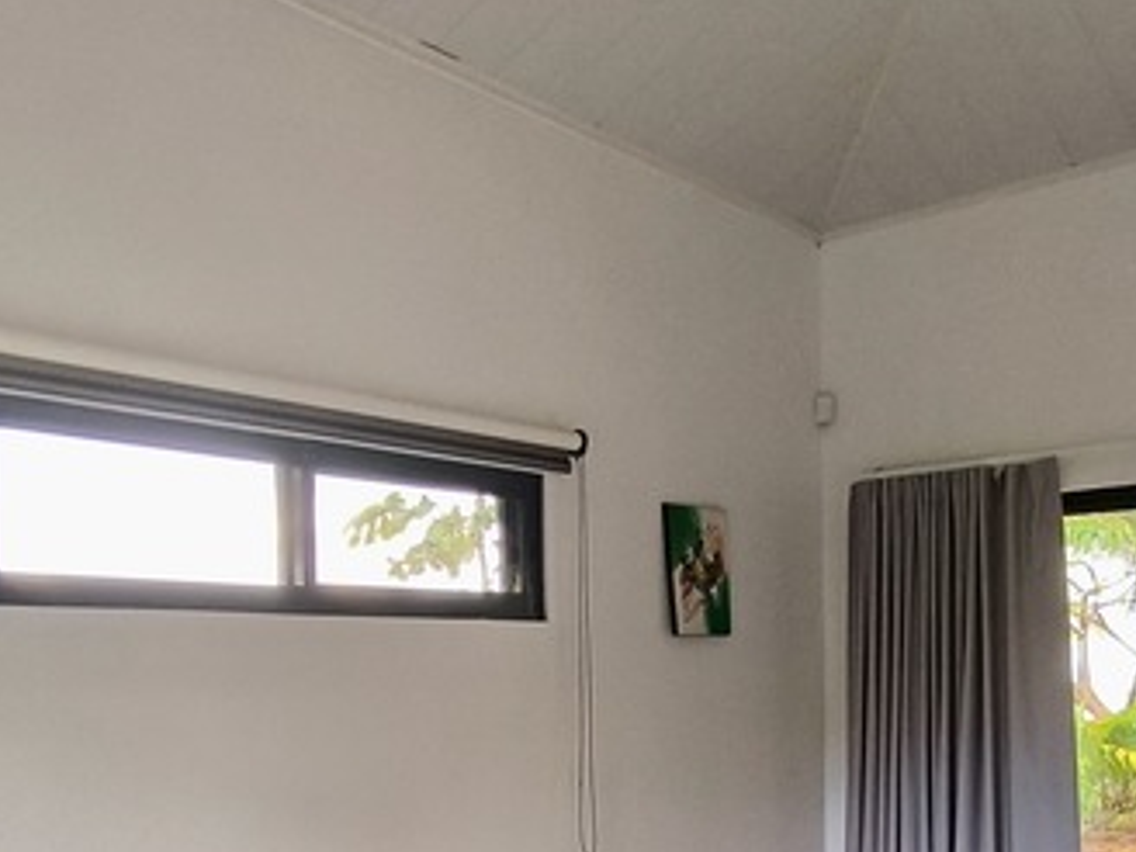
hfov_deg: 47.8
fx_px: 1280
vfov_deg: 35.0
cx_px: 637
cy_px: 745
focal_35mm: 39
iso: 160
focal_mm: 1.65
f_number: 2.2
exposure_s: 1/50
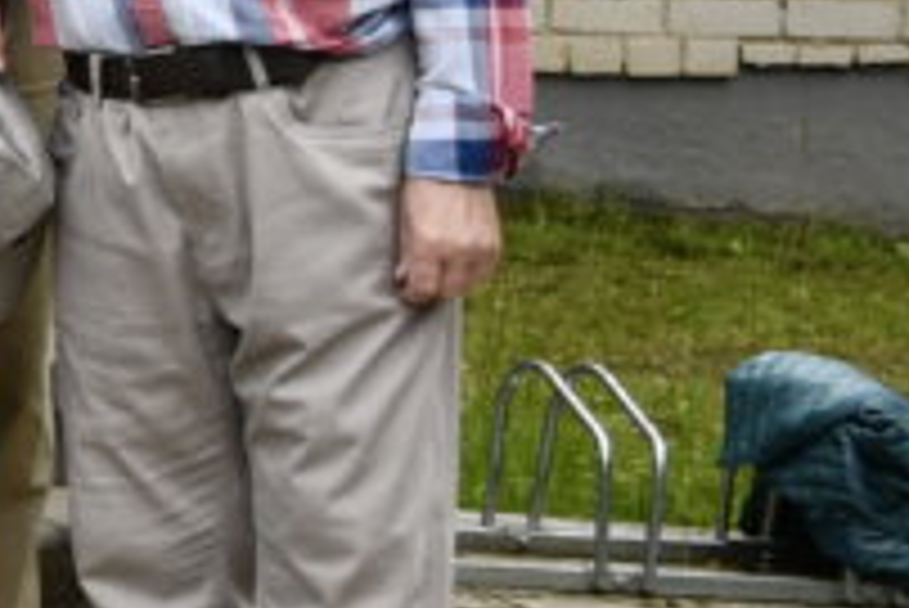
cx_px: -1746
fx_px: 5407
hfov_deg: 8.3
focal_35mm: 214
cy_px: -351
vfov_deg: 6.3
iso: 200
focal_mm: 24
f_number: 5.6
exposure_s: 1/125
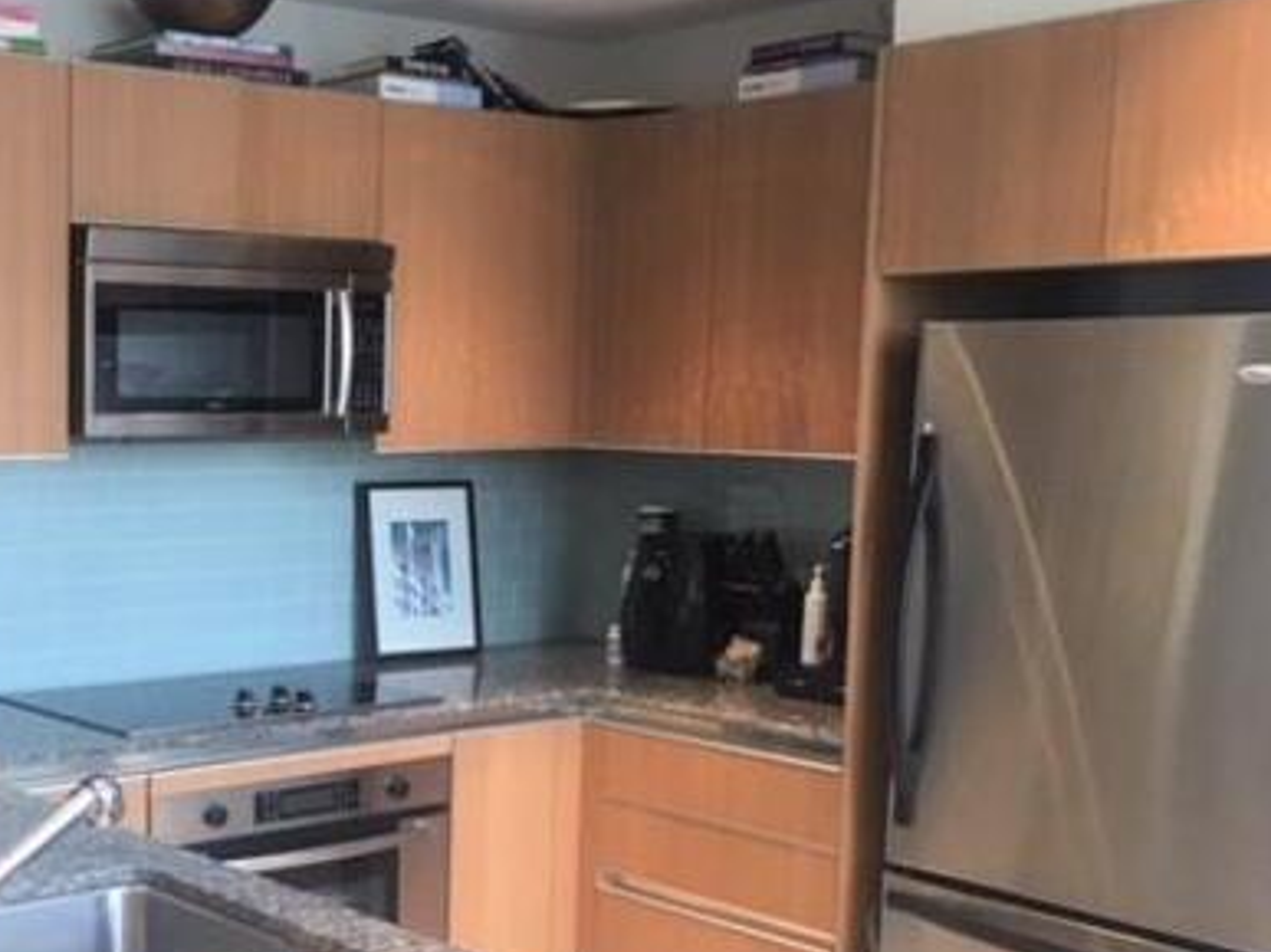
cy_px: 614
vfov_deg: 28.9
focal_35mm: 50
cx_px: 218
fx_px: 1835
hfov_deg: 36.6
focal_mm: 4.15
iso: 32
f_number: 2.2
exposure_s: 1/30
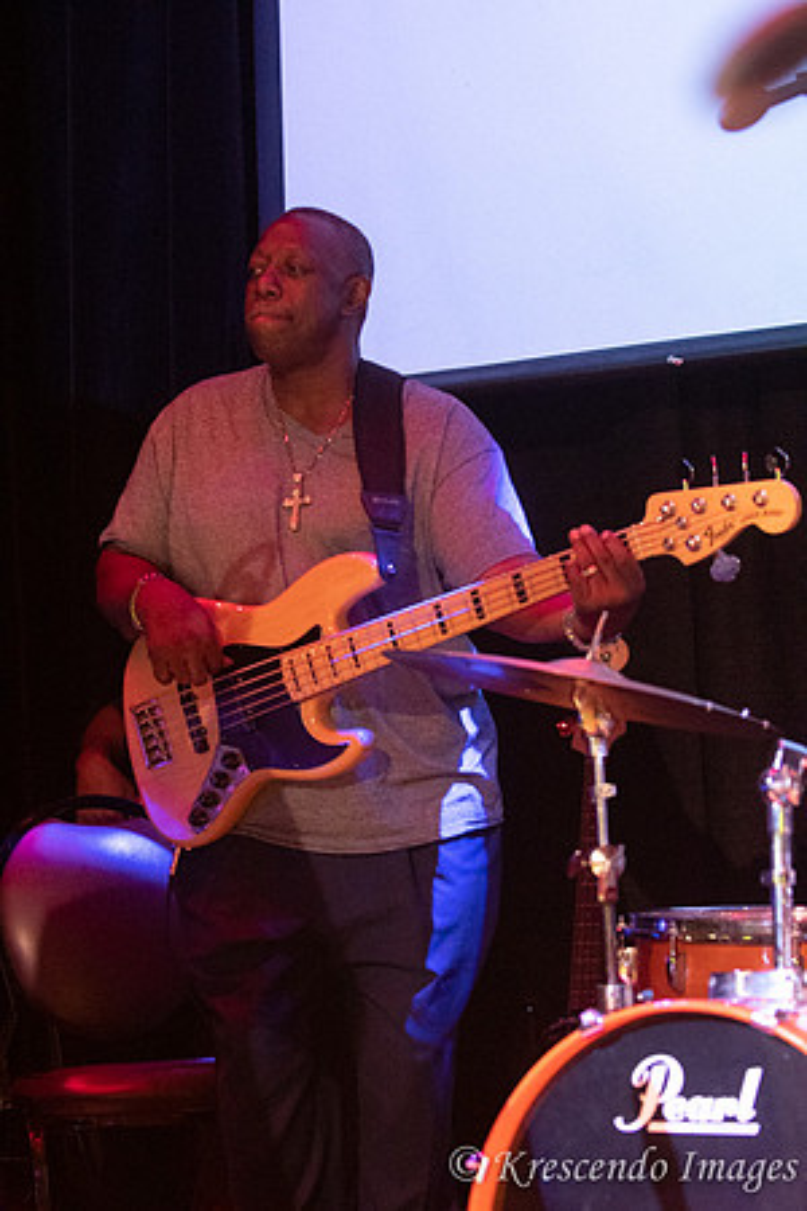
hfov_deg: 13.0
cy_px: 606
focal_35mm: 105
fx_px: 3530
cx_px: 404
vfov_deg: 19.5
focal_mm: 70
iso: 3200
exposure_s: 1/200
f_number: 3.2
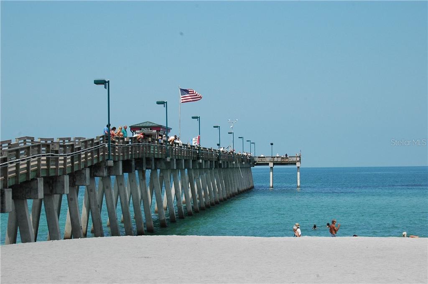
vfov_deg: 16.5
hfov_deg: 24.6
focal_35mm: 82
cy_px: 142
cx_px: 214
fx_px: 980
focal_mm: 55
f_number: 11
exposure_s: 1/400
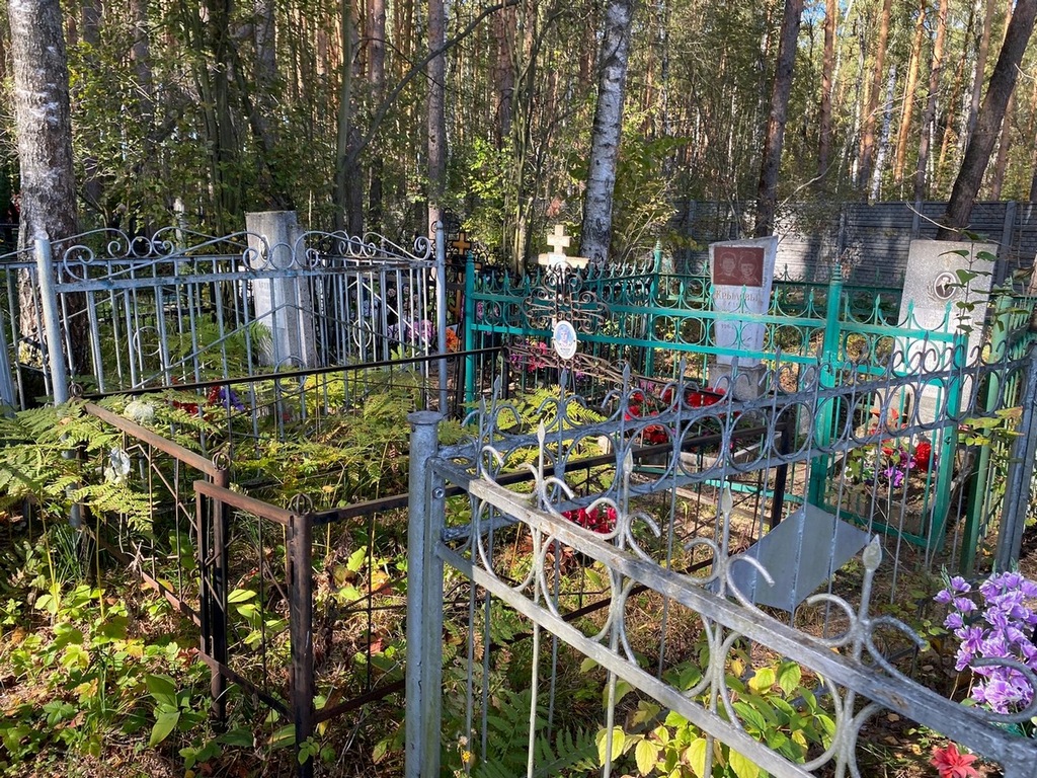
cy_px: 389
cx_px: 518
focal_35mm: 26
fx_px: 779
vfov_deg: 53.1
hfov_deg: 67.3
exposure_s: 1/213
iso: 32
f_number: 1.8
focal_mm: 4.25
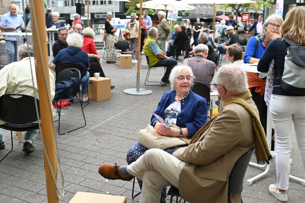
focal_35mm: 41
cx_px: 157
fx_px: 347
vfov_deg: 32.5
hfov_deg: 47.4
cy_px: 86
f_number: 4
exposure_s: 1/250
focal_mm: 35
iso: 320
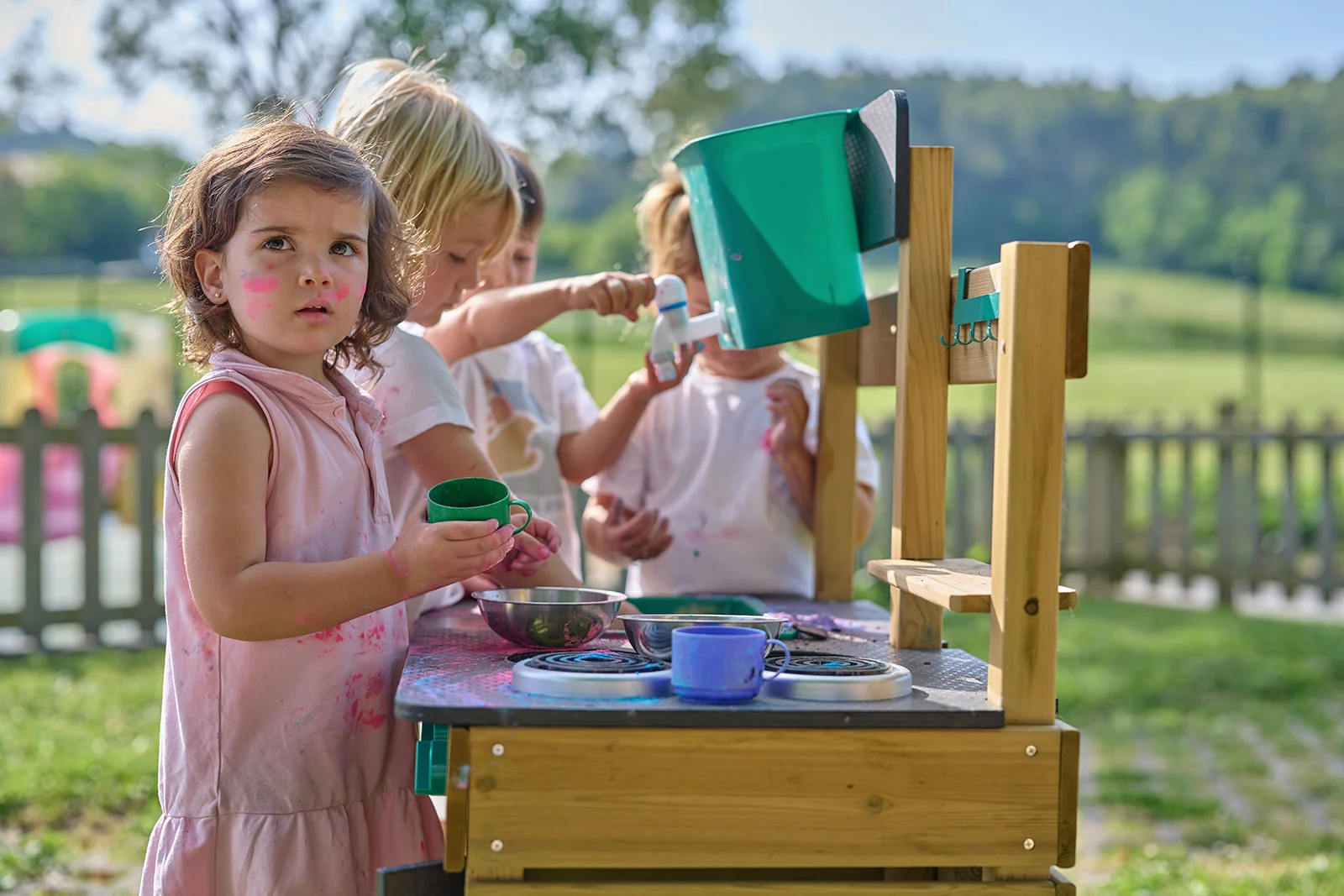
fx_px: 1867
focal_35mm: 50
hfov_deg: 39.6
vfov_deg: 27.0
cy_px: 448
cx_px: 672
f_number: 2.5
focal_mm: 50
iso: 64
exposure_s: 1/640
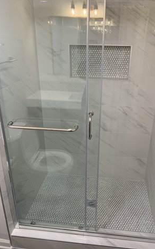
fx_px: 189
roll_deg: -1.4
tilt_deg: -22.7
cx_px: 91
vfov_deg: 66.5
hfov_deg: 44.4
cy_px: 123
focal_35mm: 28
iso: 64
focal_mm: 4.25
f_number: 1.8
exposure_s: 1/60
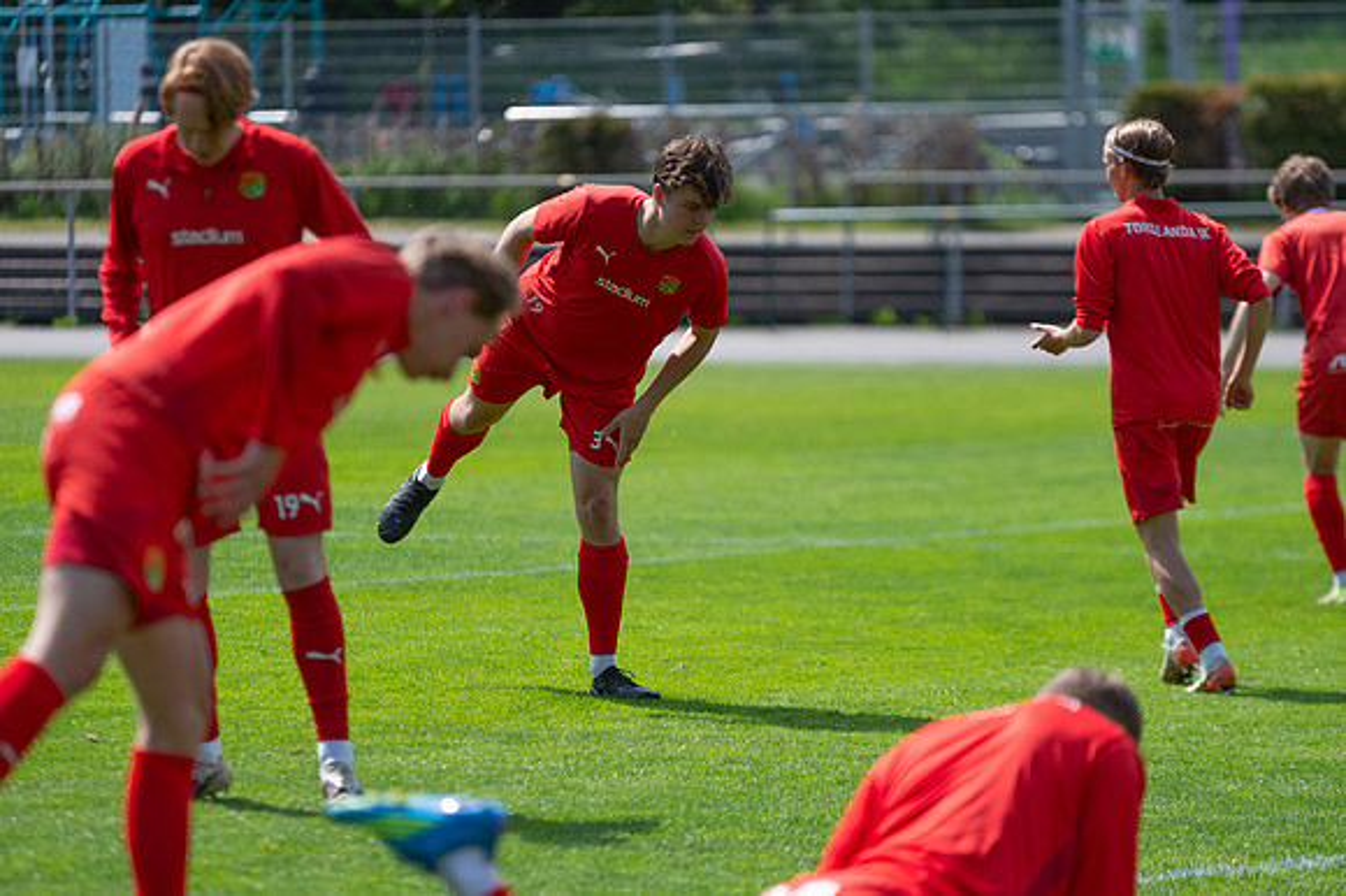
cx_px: 673
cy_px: 448
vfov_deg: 6.5
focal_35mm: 211
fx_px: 7892
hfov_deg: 9.7
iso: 100
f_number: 3.2
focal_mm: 200
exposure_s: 1/2000
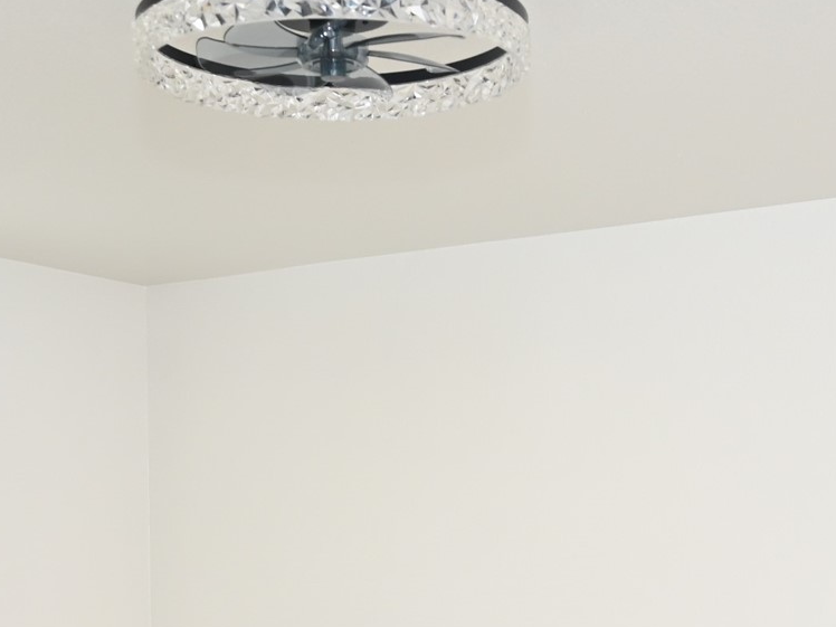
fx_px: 1618
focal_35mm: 67
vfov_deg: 20.7
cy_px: 726
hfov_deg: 29.0
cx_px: 416
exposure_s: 1/60
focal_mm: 24
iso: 900
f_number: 4
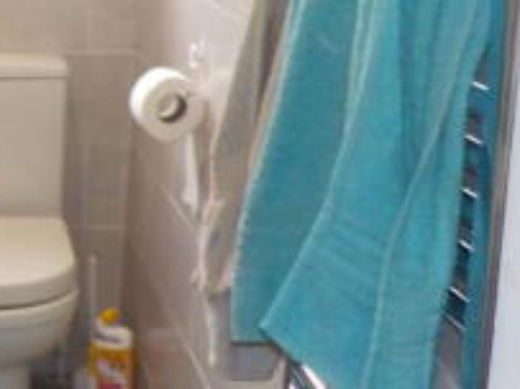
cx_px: -191
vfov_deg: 17.1
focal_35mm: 86
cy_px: 129
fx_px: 1291
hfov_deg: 20.4
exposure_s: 1/30
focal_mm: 4.1
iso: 280
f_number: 3.3
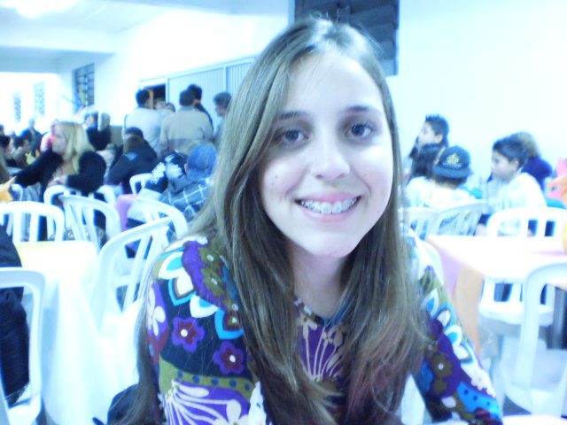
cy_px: 212
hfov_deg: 51.4
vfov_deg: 39.7
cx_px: 284
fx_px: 590
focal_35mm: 36
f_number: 3.1
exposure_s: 1/2
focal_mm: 6.3
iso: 400
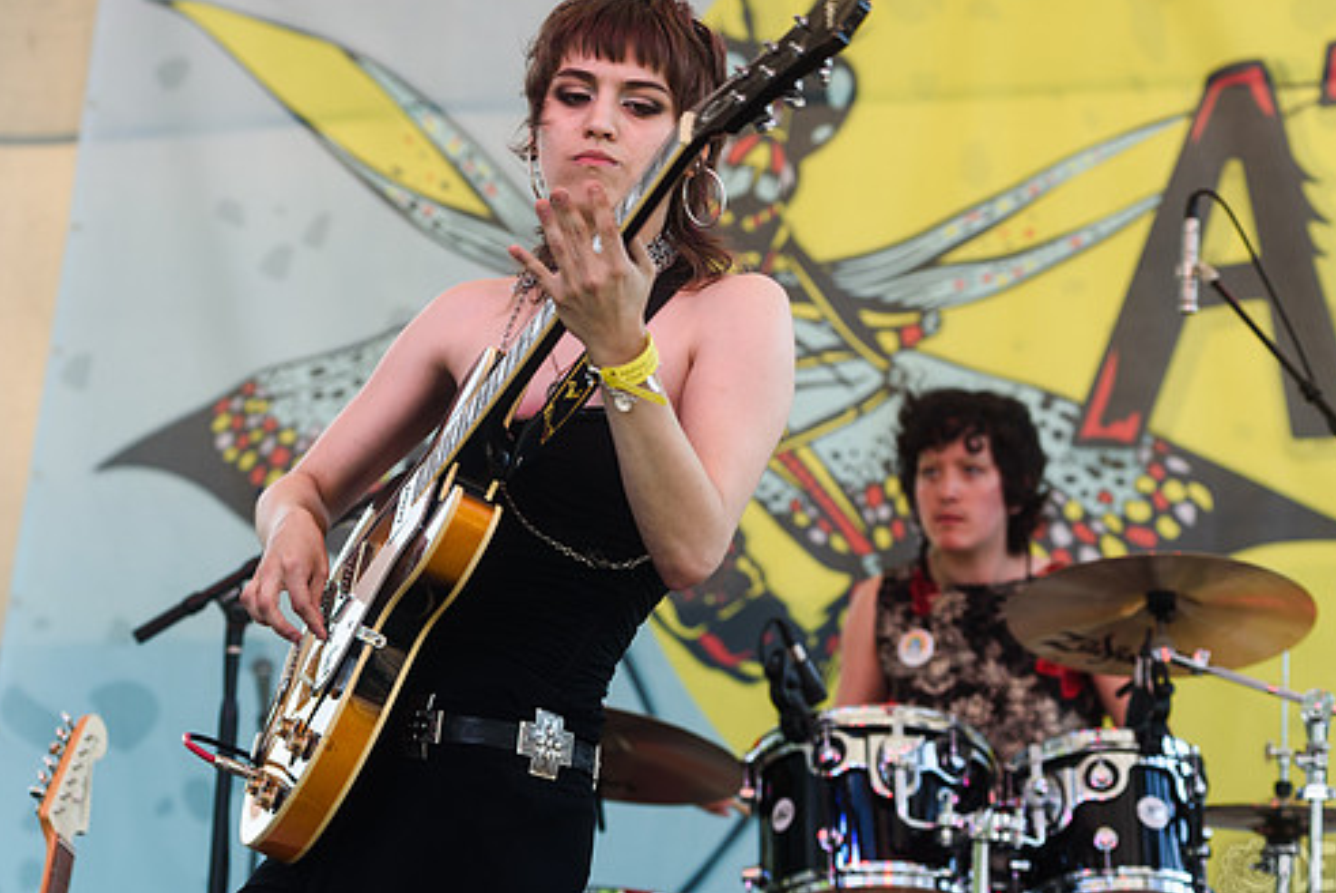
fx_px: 3936
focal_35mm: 106
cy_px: 374
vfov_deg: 12.9
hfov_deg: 19.3
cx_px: 654
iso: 250
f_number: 5
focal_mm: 80
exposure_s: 1/250
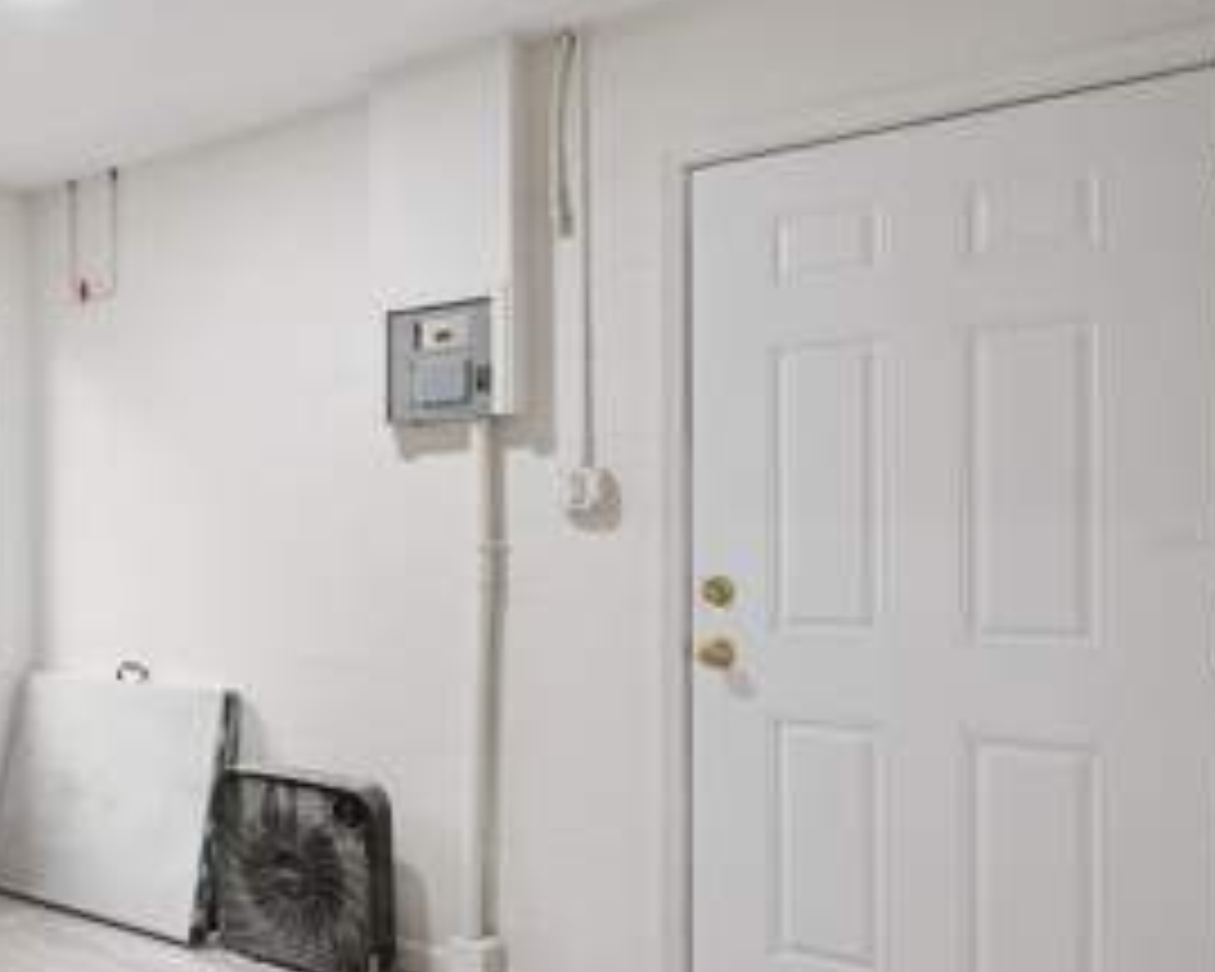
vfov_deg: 47.3
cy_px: 538
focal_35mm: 31
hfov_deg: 52.5
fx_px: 1109
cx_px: 189
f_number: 9
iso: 200
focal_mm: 18.5
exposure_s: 1/4
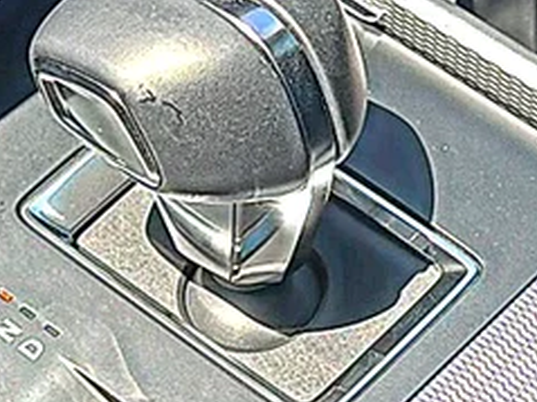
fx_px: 2047
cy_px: 246
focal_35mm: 132
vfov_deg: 11.2
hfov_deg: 14.8
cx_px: 452
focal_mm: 6.86
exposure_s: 1/672
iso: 80
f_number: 1.78
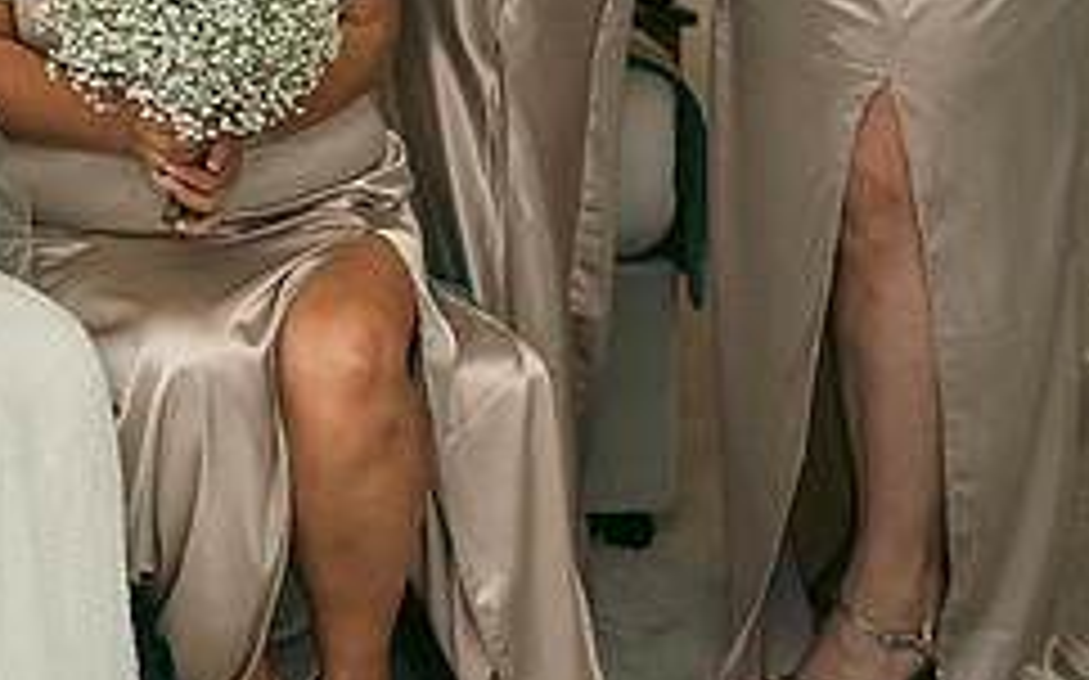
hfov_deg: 23.7
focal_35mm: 82
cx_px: -90
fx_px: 2433
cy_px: -151
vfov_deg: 15.3
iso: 800
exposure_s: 1/160
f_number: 3.5
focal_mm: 32
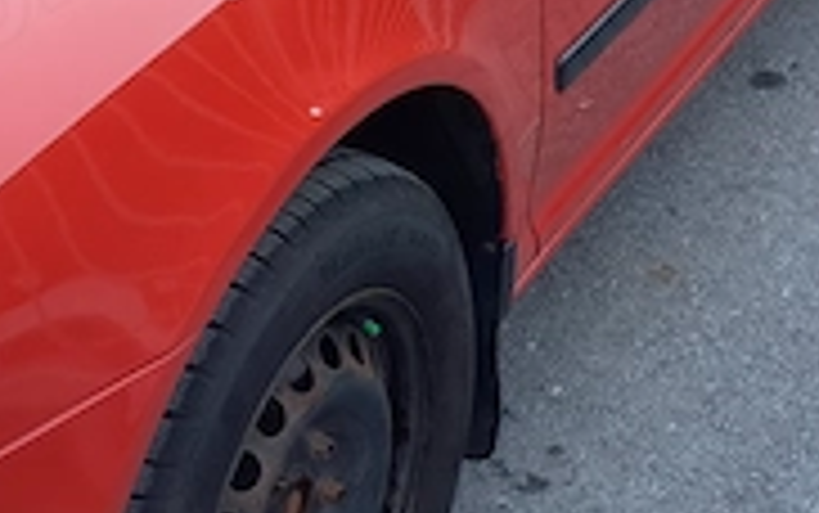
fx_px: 2032
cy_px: -14
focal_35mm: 91
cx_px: 400
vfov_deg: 14.1
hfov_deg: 22.8
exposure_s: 1/60
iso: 50
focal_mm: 4
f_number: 1.8
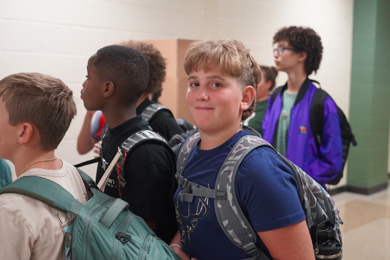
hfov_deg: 41.1
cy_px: 130
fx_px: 520
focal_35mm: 48
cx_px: 195
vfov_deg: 28.1
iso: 4000
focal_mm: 48
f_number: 4
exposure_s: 1/160
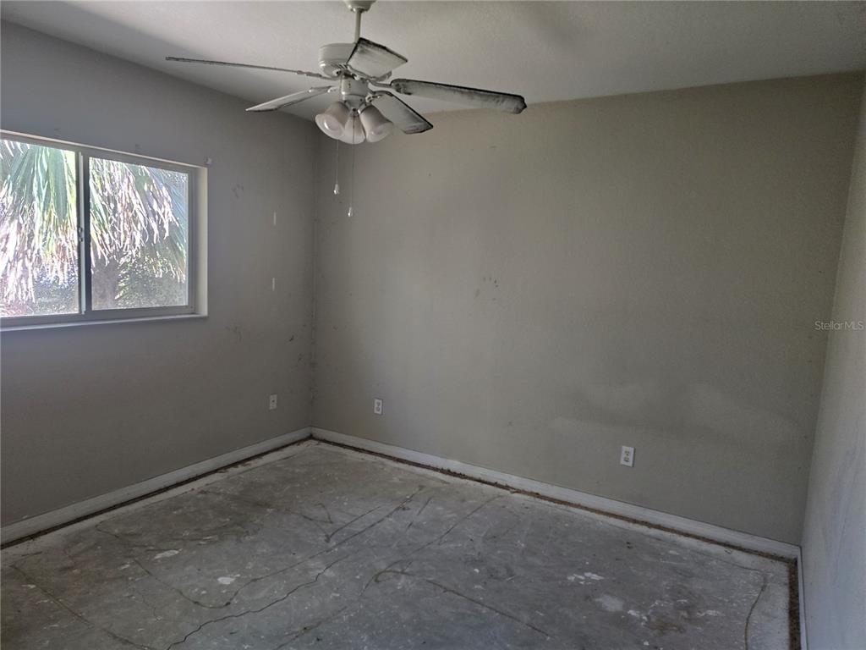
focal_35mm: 23
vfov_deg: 58.9
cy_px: 325
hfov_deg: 73.9
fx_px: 575
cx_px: 433
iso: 500
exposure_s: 1/120
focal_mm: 6.3
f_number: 1.7
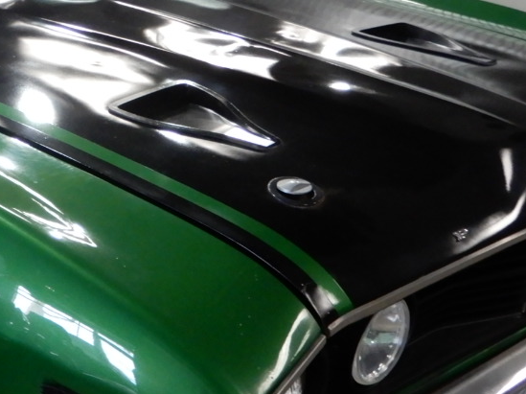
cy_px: 161
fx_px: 1063
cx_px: 18
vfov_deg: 21.0
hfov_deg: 26.5
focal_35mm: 70
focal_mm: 4.3
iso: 320
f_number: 3.4
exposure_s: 1/25
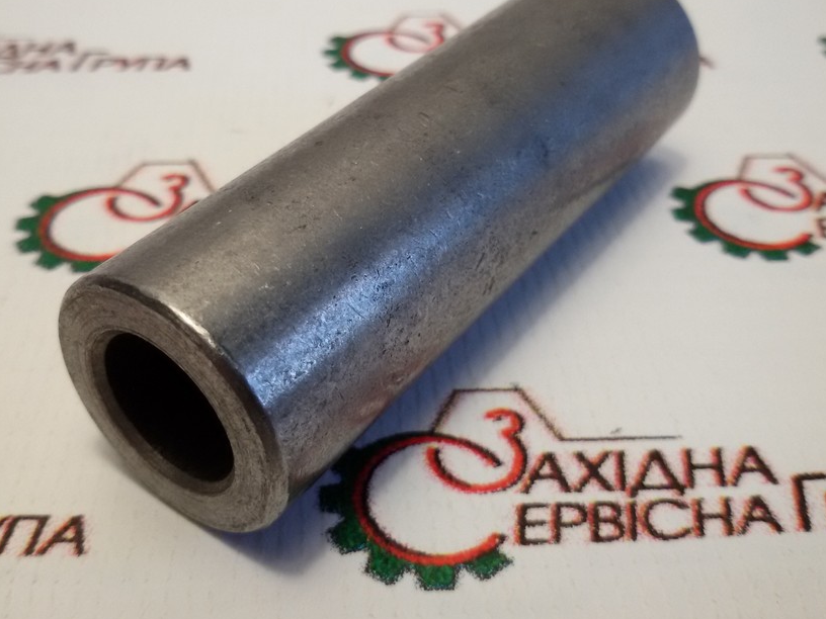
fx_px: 907
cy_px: 284
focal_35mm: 38
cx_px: 366
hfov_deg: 48.9
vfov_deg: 37.7
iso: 80
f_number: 2.4
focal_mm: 2.93
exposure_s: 1/100
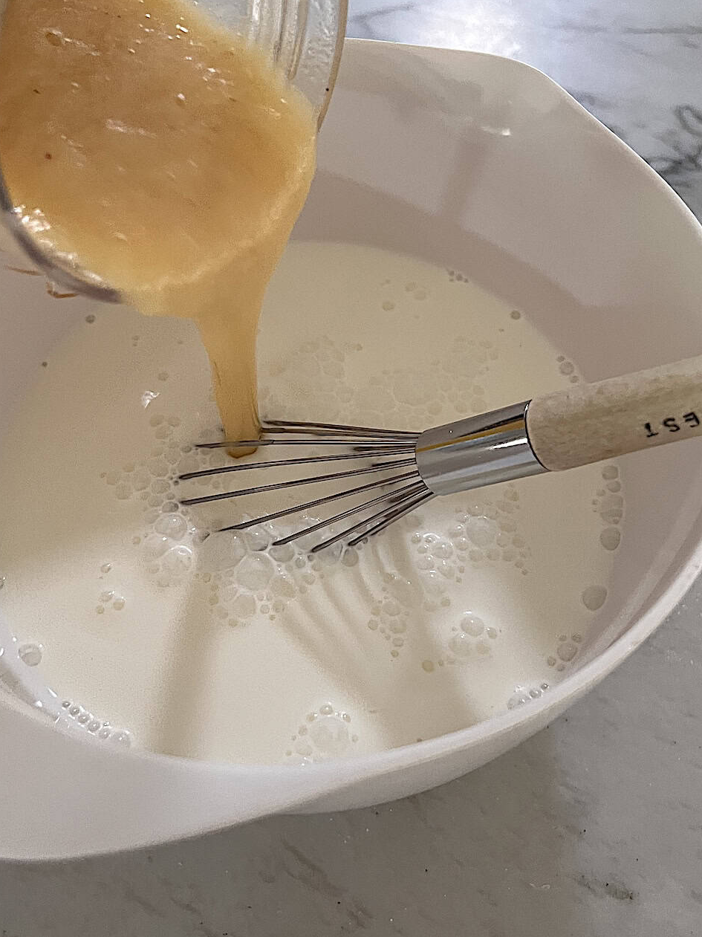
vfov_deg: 55.3
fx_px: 893
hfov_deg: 42.9
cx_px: 317
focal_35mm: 33
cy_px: 436
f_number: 1.5
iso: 250
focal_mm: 5.7
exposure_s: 1/60
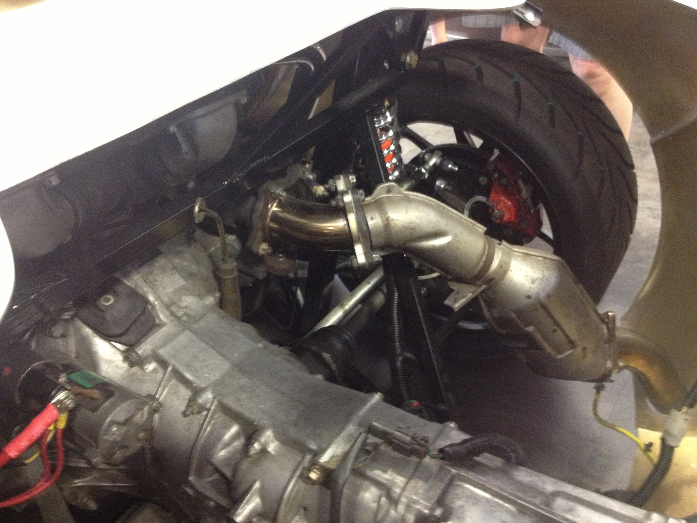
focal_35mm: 35
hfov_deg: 52.6
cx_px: 348
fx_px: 705
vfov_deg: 40.7
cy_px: 262
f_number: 2.4
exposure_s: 1/15
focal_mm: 4.28
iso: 400
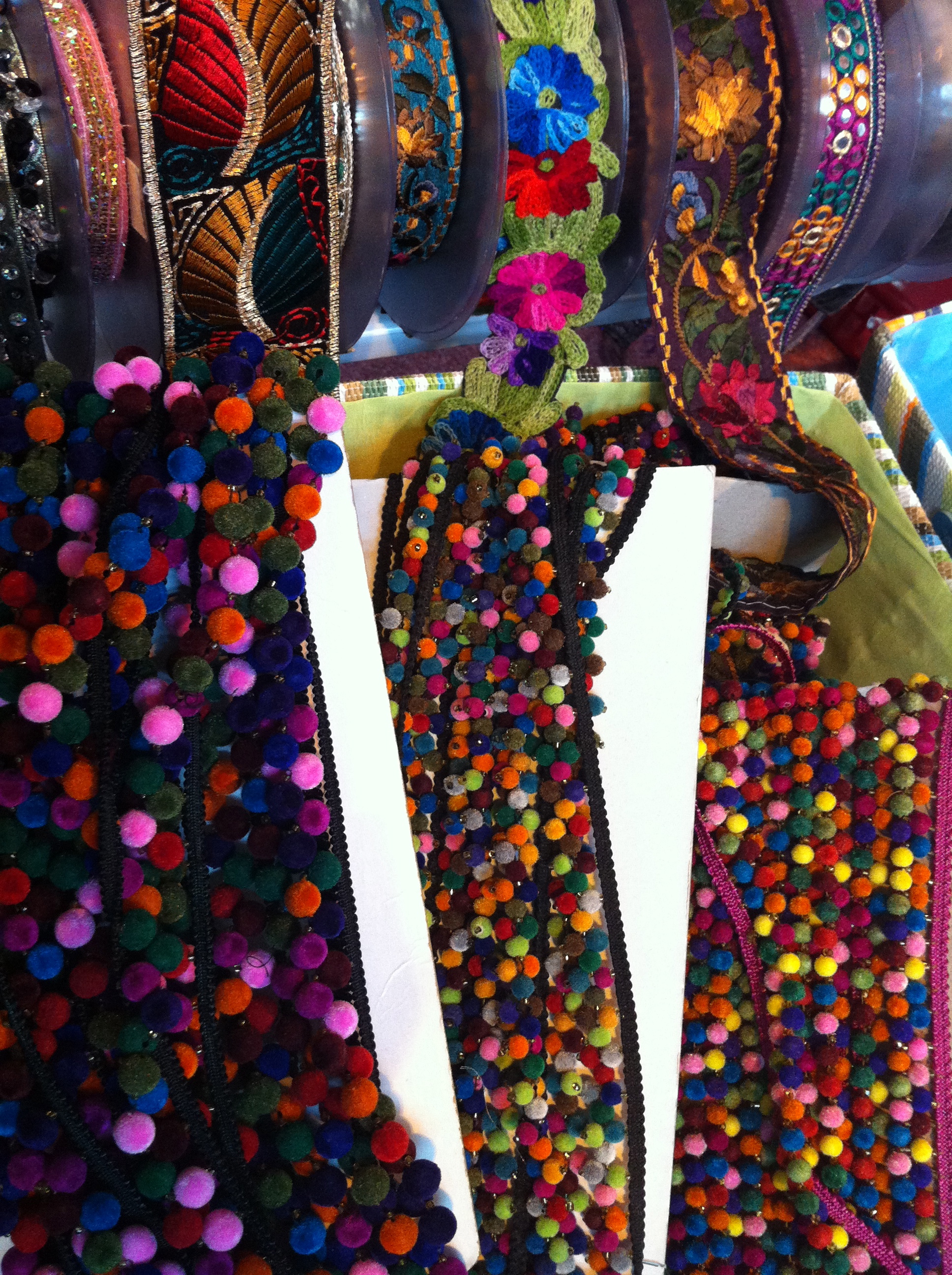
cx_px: 476
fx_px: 1287
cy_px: 638
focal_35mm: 35
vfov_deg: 52.7
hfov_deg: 40.6
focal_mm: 3.85
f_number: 2.8
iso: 200
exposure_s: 1/17
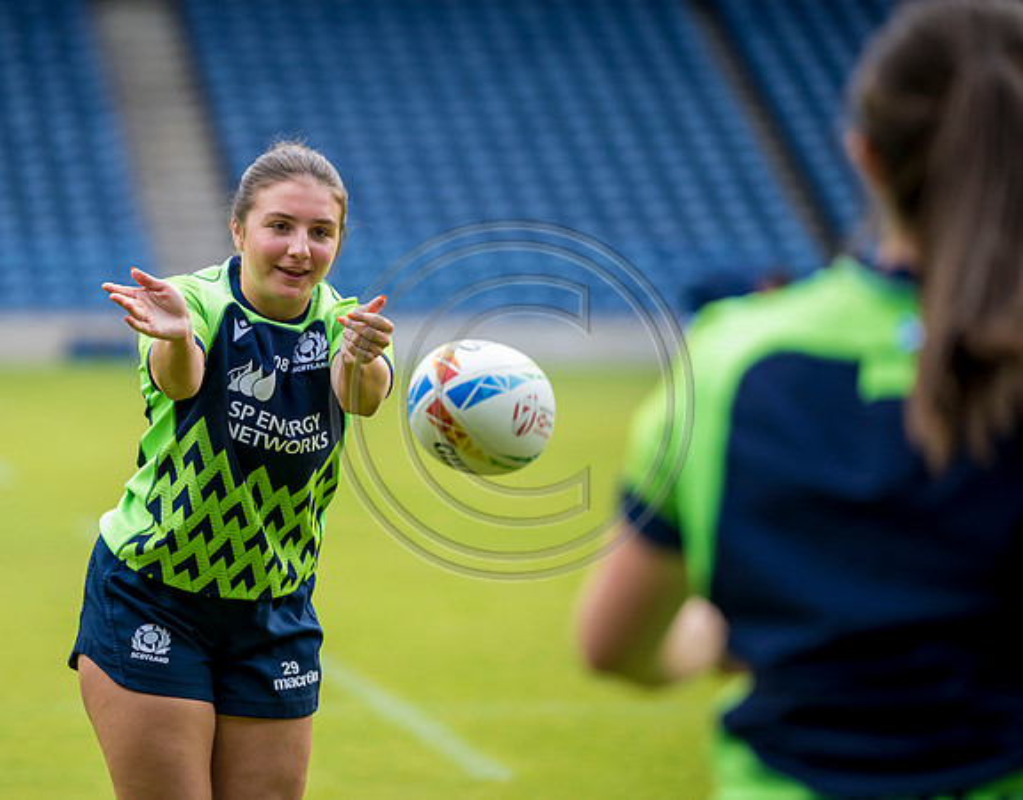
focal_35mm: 253
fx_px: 7588
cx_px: 340
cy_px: 456
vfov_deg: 6.0
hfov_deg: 7.7
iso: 800
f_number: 3.2
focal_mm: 200
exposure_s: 1/1250
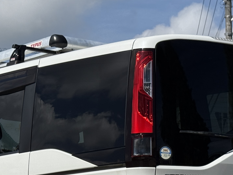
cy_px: 189
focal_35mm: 136
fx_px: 915
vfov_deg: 10.8
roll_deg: +1.3
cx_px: 72
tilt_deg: +2.0
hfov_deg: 14.5
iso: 64
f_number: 1.78
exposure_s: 1/11364
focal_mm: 6.76
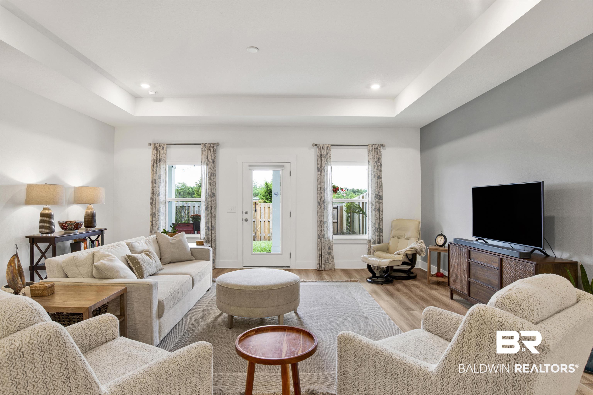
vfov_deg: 67.4
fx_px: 296
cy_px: 198
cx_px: 296
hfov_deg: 90.0
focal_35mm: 18
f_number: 11
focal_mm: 18
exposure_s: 1/10
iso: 200
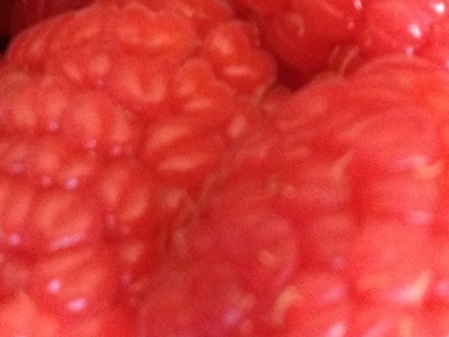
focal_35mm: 124
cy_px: -217
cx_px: 567
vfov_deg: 11.3
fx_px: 1609
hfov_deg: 15.2
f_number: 2.4
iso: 200
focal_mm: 4.28
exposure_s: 1/20
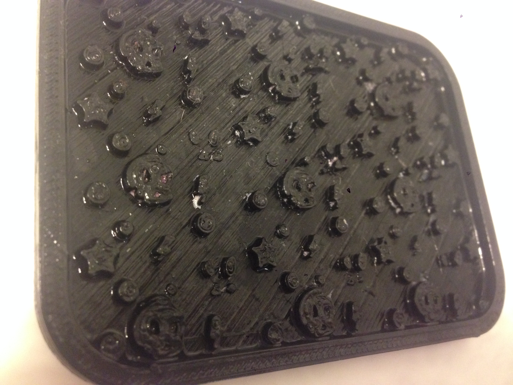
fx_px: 489
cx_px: 256
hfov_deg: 55.4
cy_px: 192
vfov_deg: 42.9
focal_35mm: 33
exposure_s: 1/17
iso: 400
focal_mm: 4.12
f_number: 2.4
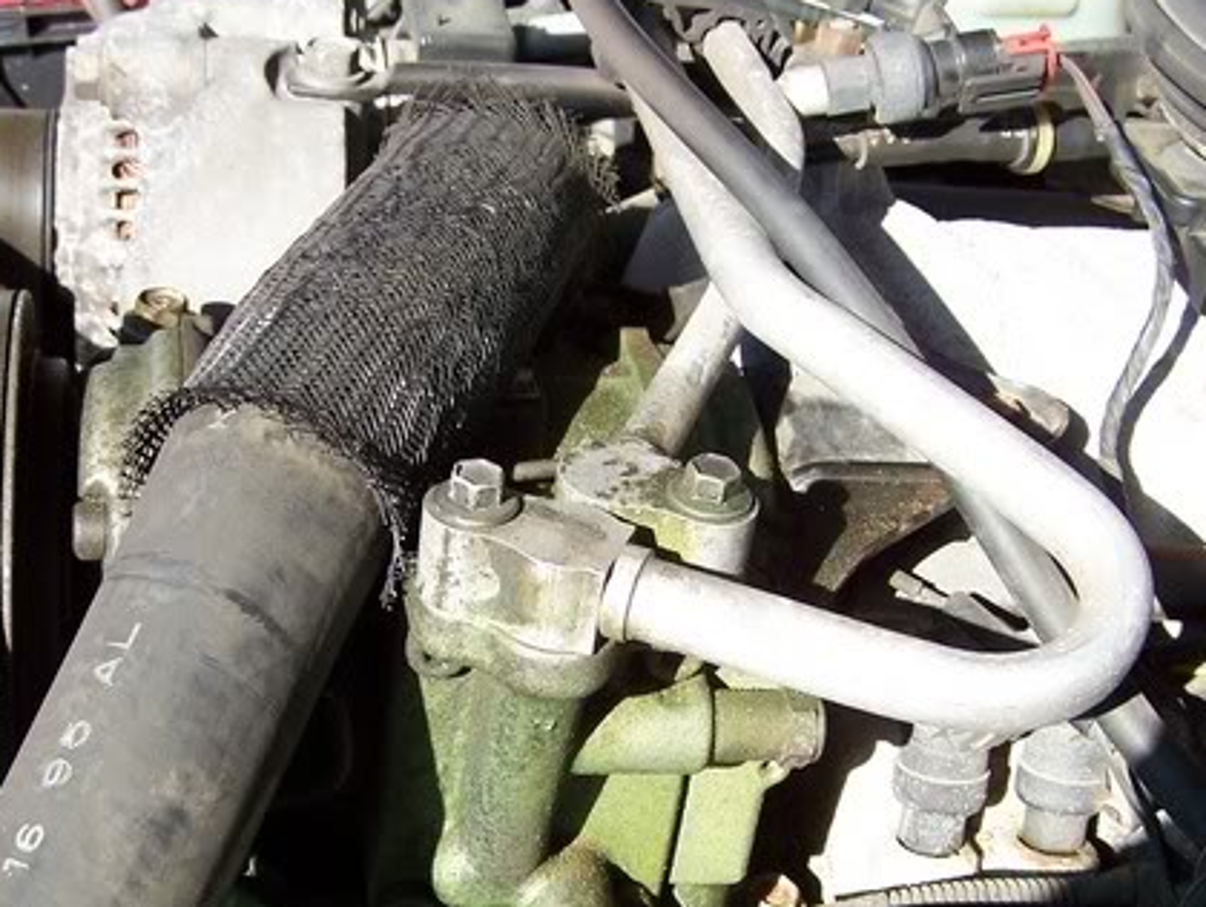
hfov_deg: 30.1
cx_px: 477
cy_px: 634
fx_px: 2232
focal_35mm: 64
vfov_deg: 22.8
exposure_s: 1/320
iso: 80
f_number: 2.8
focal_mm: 6.3
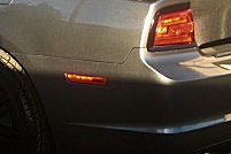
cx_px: -47
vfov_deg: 11.5
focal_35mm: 119
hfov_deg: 16.5
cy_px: 54
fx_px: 764
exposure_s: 1/160
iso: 50
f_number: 2.8
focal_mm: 6.3
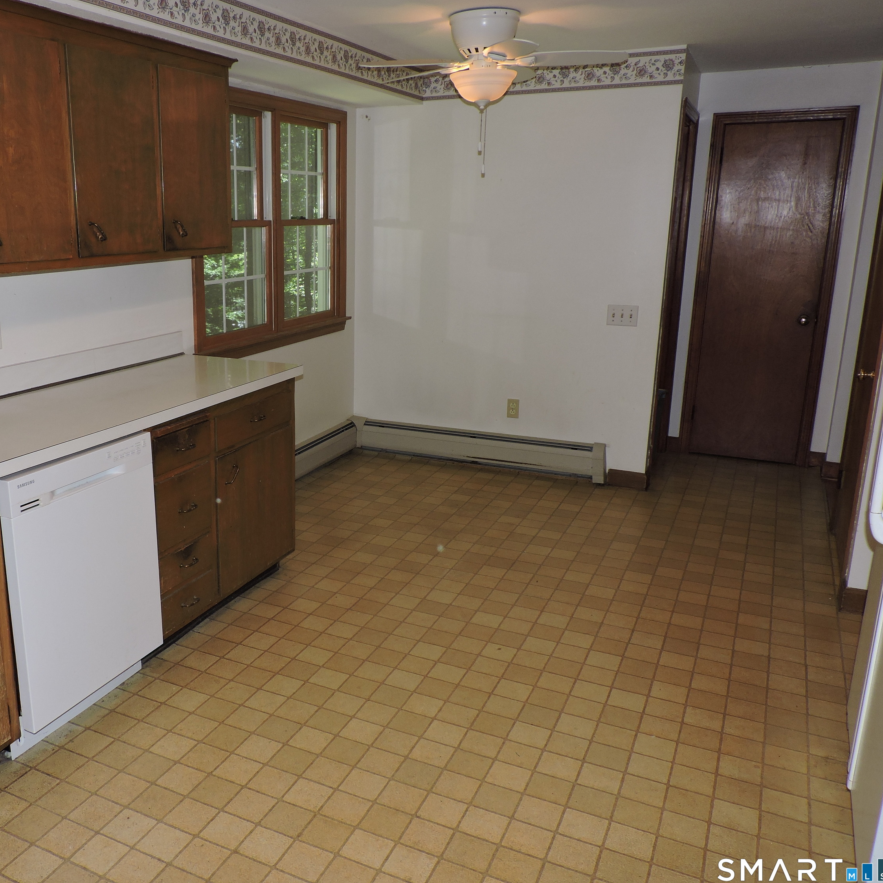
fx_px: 837
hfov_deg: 54.5
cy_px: 438
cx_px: 294
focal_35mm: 29
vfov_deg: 55.6
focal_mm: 4.3
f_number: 3
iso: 100
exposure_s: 1/80
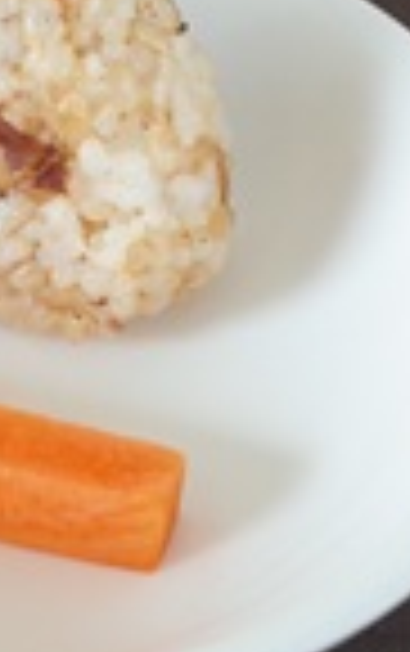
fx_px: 1711
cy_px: 297
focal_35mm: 96
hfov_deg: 13.3
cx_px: -90
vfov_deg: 21.6
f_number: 5.6
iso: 200
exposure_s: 1/30
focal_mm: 18.3
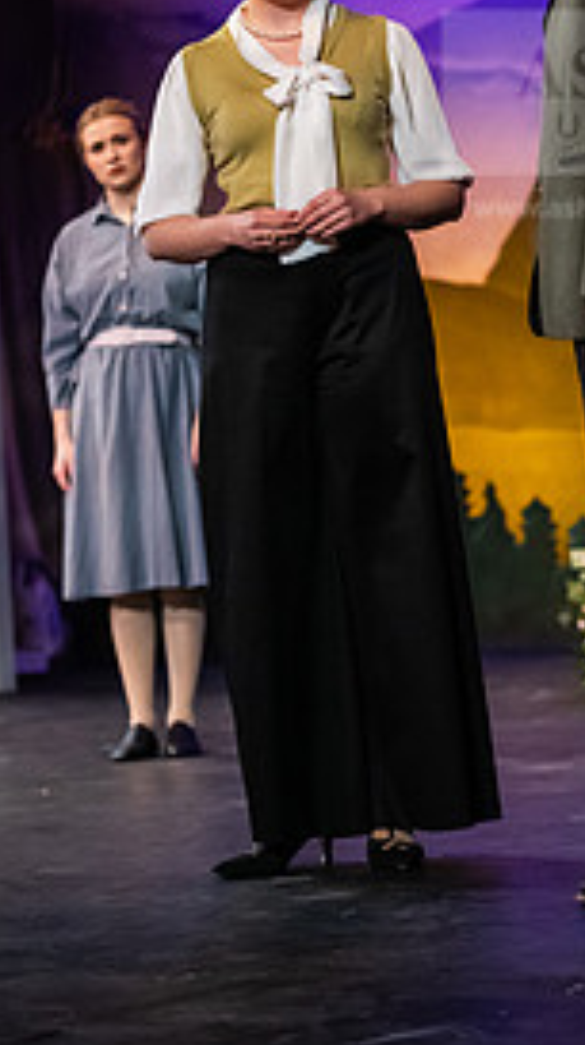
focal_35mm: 121
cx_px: 382
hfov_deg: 10.0
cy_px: 249
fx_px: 3346
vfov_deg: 17.6
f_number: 2.8
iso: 5000
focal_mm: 70
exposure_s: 1/400
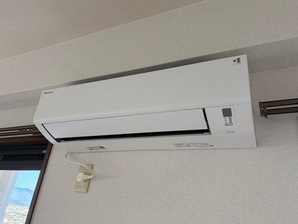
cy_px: 112
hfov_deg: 67.3
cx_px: 149
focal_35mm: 26
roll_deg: -6.5
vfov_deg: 53.1
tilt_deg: +26.2
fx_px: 224
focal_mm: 5.96
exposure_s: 1/161
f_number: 1.6
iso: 125
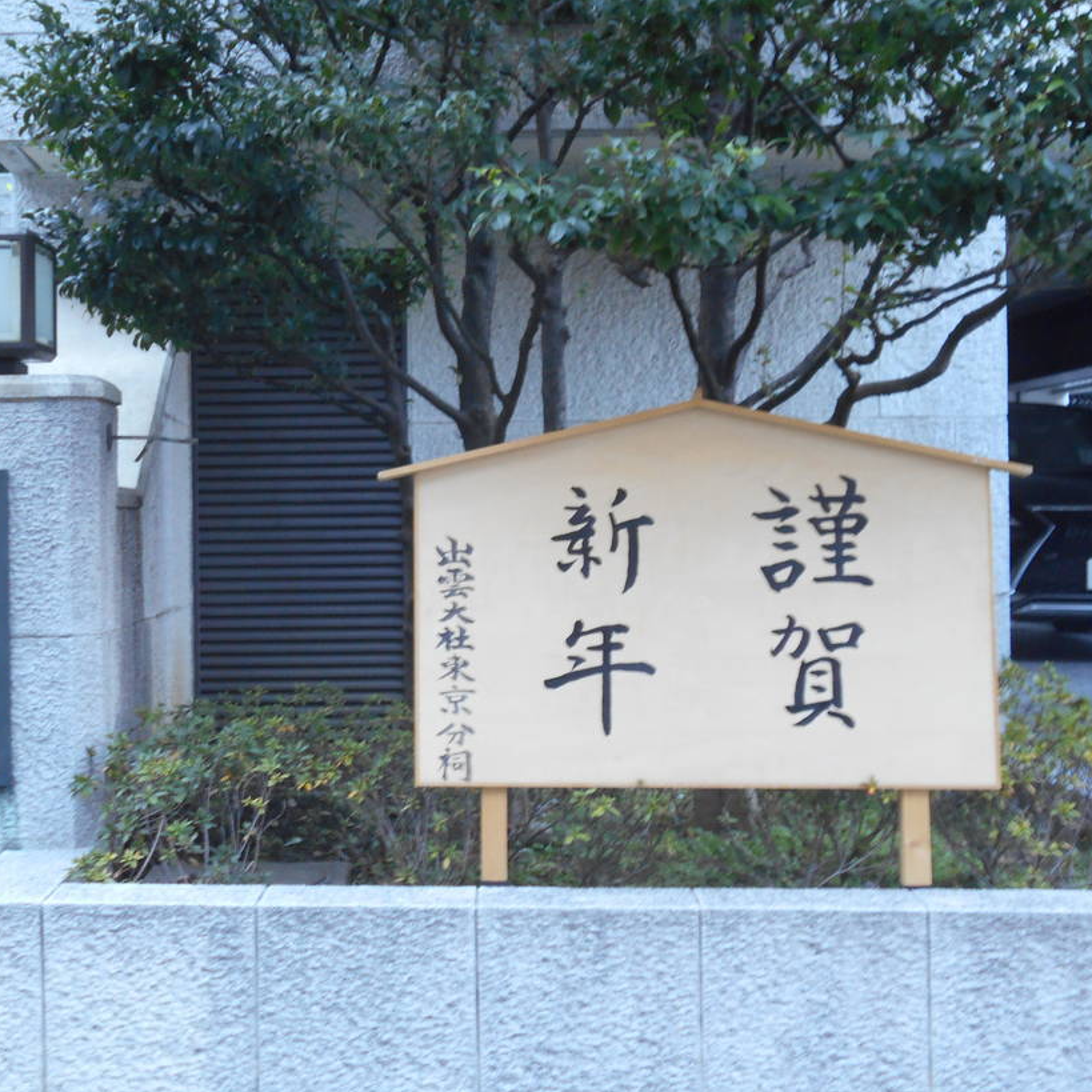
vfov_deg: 30.0
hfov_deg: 29.8
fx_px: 2034
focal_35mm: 57
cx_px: 337
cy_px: 524
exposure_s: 1/30
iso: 220
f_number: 4.2
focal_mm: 7.7
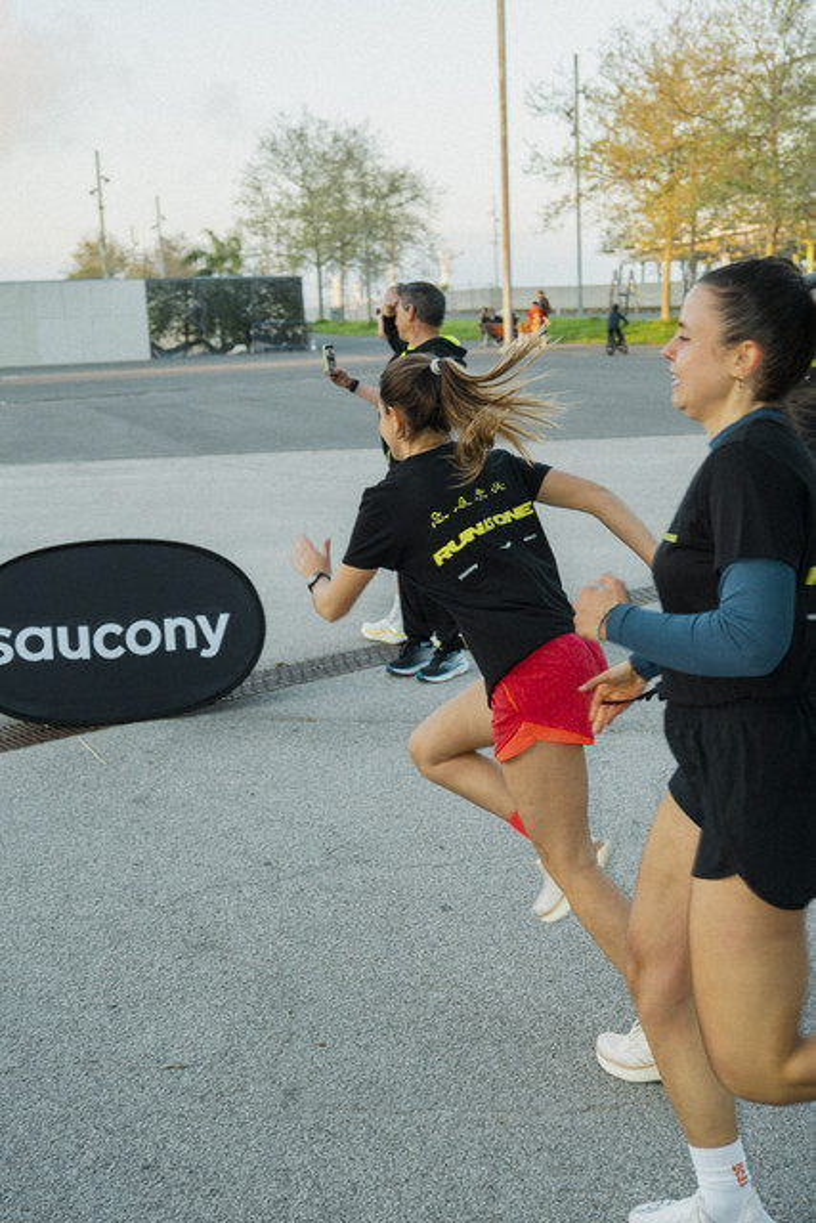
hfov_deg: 32.6
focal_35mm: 41
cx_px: 408
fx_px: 1393
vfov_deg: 47.4
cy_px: 612
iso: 500
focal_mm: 27.4
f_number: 3.2
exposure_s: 1/400
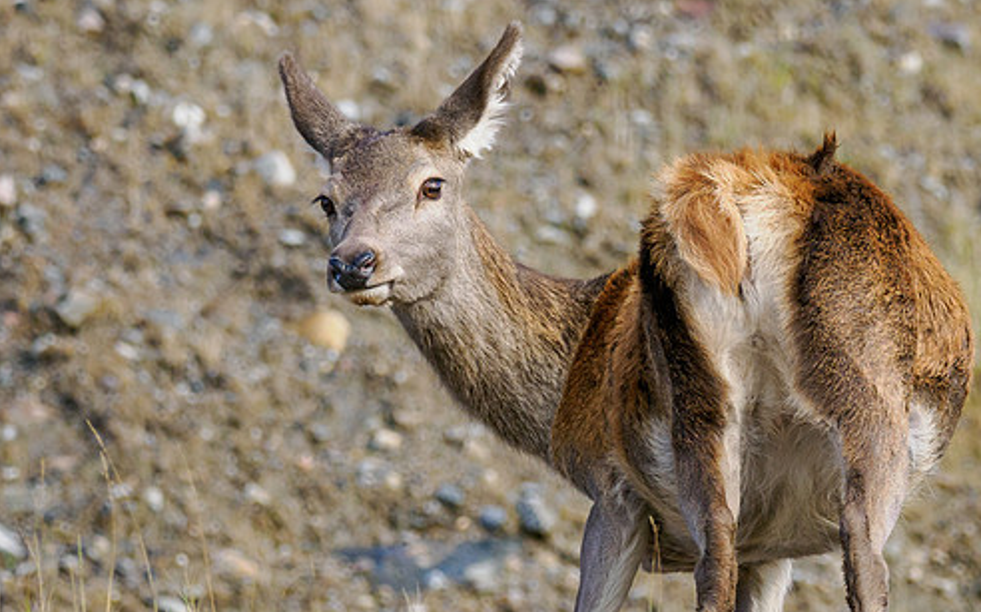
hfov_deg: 1.6
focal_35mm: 1283
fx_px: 34286
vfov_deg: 1.0
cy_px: 187
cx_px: 798
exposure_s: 1/1250
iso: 640
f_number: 4
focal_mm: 300
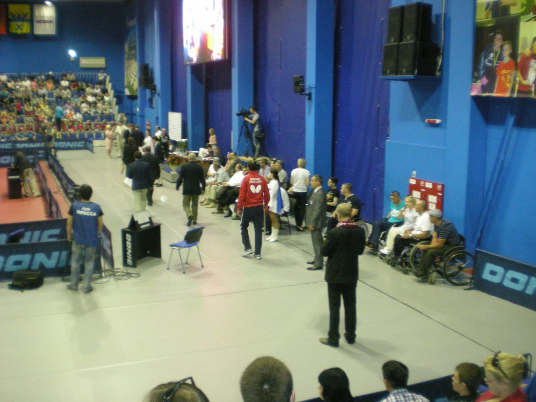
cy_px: 201
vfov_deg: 37.7
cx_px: 268
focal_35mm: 38
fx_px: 589
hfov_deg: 49.0
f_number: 3.1
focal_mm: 6.3
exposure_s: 1/30
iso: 339
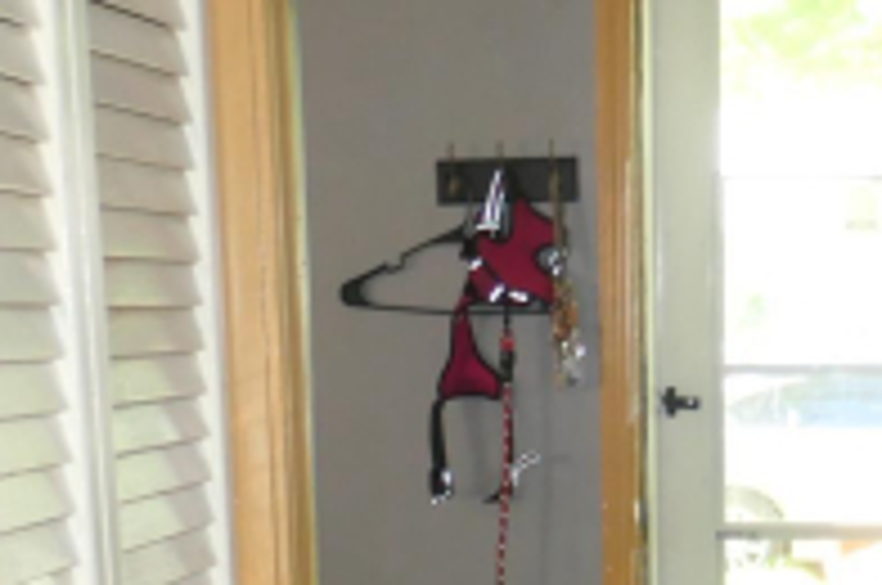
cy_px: 927
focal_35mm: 92
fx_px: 2250
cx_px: 693
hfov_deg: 21.9
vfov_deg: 13.7
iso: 800
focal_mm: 8.8
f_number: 3.3
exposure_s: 1/60
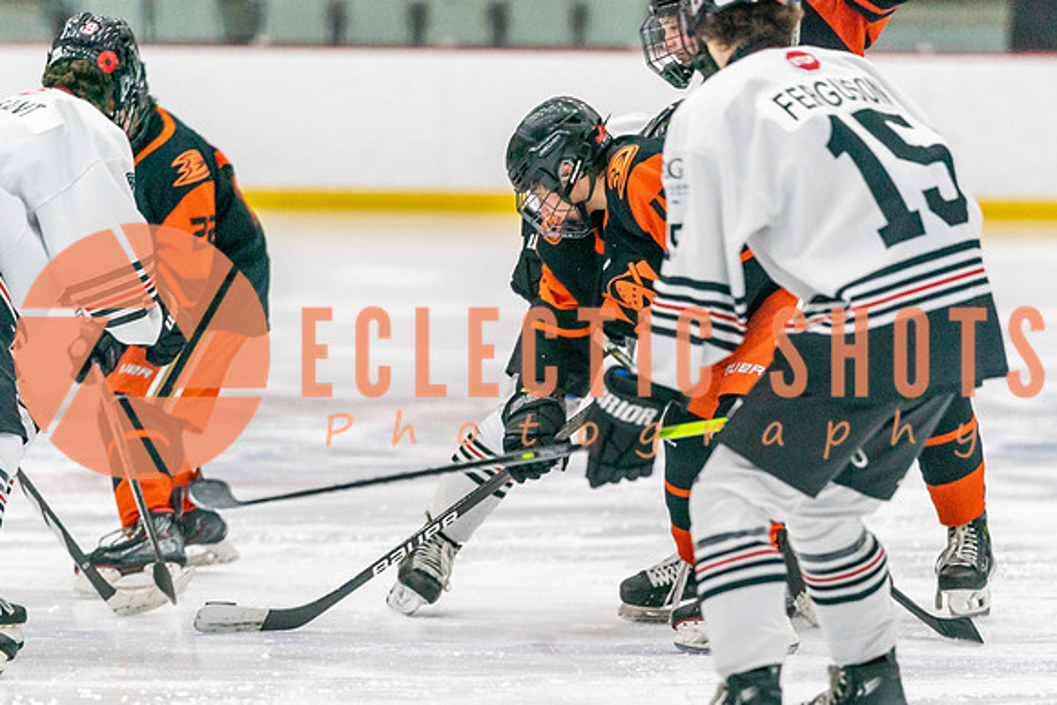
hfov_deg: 6.5
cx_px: 552
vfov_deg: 4.4
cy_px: 548
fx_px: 9280
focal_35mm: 316
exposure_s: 1/1250
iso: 3200
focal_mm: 200
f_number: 2.8
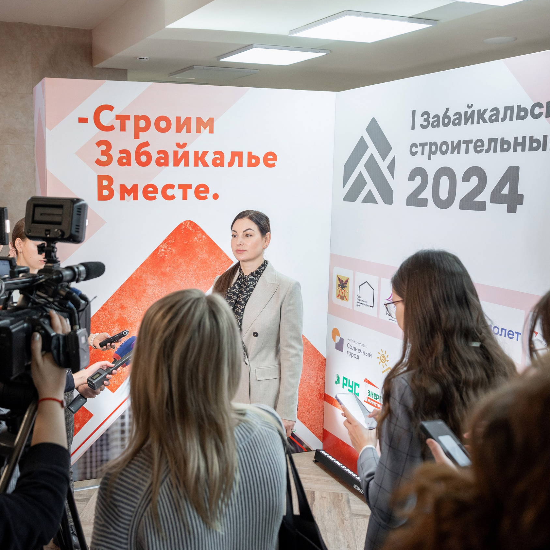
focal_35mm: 37
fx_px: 665
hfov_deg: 44.3
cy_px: 272
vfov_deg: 44.9
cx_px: 188
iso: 1000
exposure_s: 1/200
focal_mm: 28
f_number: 4
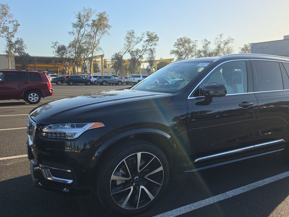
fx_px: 234
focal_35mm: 28
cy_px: 114
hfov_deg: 62.8
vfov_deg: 49.7
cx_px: 175
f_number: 1.4
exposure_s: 1/7940
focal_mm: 6.5
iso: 63
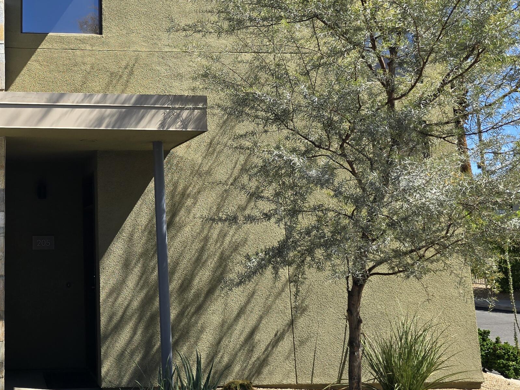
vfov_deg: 33.3
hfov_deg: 40.7
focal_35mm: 43
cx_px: 56
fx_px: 646
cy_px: 136
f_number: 1.7
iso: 12
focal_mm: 6.3
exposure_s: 1/466
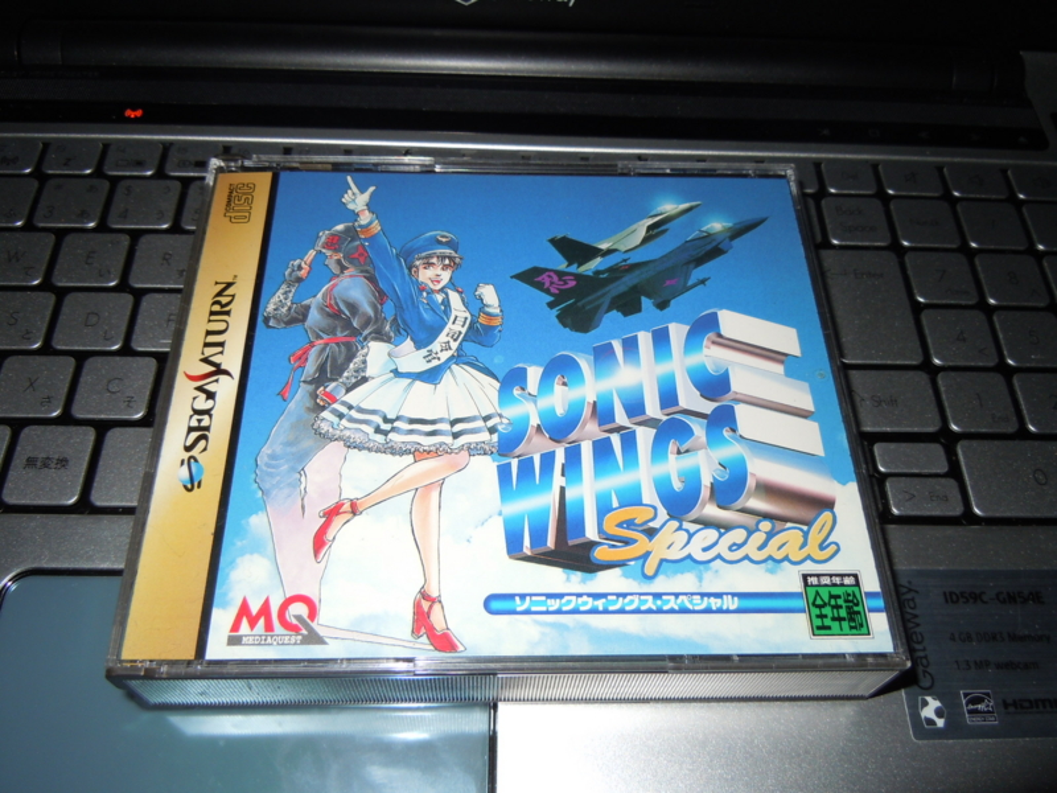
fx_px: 916
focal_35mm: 30
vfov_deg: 46.8
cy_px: 396
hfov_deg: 60.0
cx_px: 528
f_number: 3.5
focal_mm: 5.4
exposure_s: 1/30
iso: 100
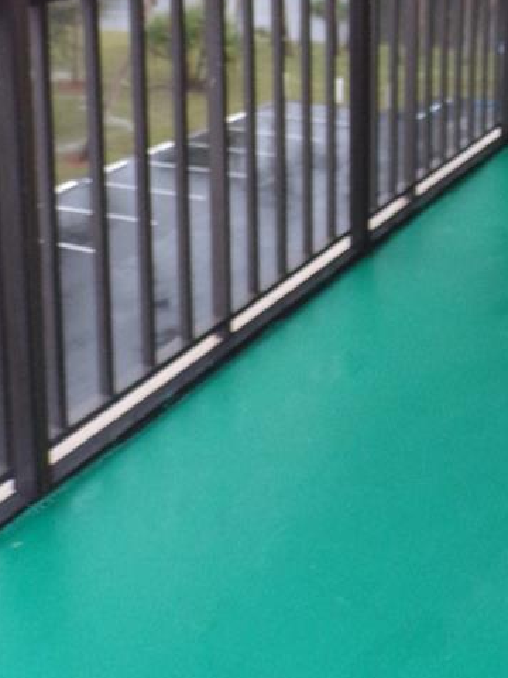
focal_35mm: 60
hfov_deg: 23.4
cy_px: 44
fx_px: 1174
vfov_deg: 30.5
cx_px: 514
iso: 200
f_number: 3
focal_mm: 4.3
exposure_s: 1/30
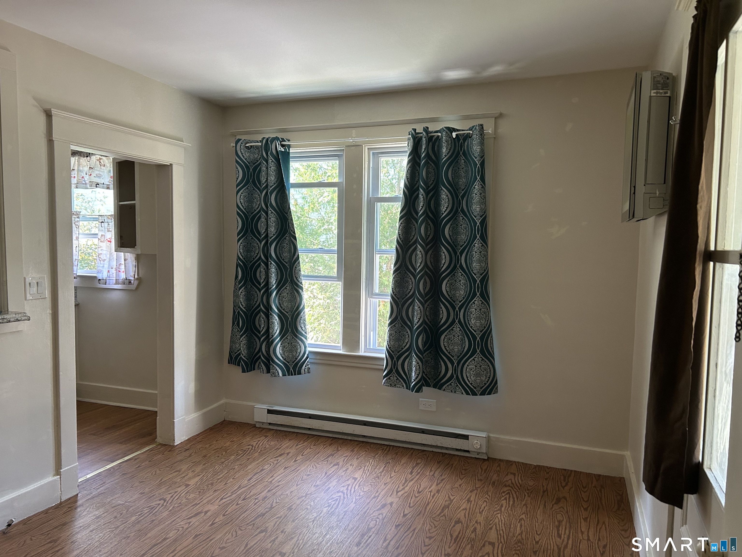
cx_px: 371
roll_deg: -1.1
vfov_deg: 53.1
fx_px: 557
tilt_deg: -4.0
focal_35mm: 26
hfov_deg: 67.3
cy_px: 278
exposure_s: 1/60
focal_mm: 5.7
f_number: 1.5
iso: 160
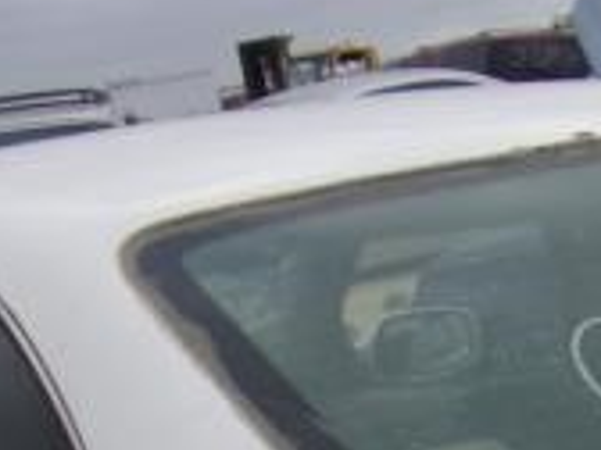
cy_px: 957
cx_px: 726
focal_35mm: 114
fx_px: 1979
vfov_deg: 11.5
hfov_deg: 16.5
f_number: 3.3
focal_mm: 4.3
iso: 80
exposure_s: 1/550
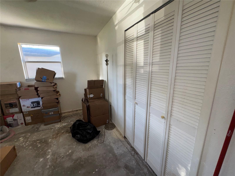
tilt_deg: -12.6
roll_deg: +0.8
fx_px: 95
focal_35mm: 14
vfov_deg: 85.7
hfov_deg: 102.1
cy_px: 88
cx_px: 118
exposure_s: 1/120
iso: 100
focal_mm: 2.22
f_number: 2.2
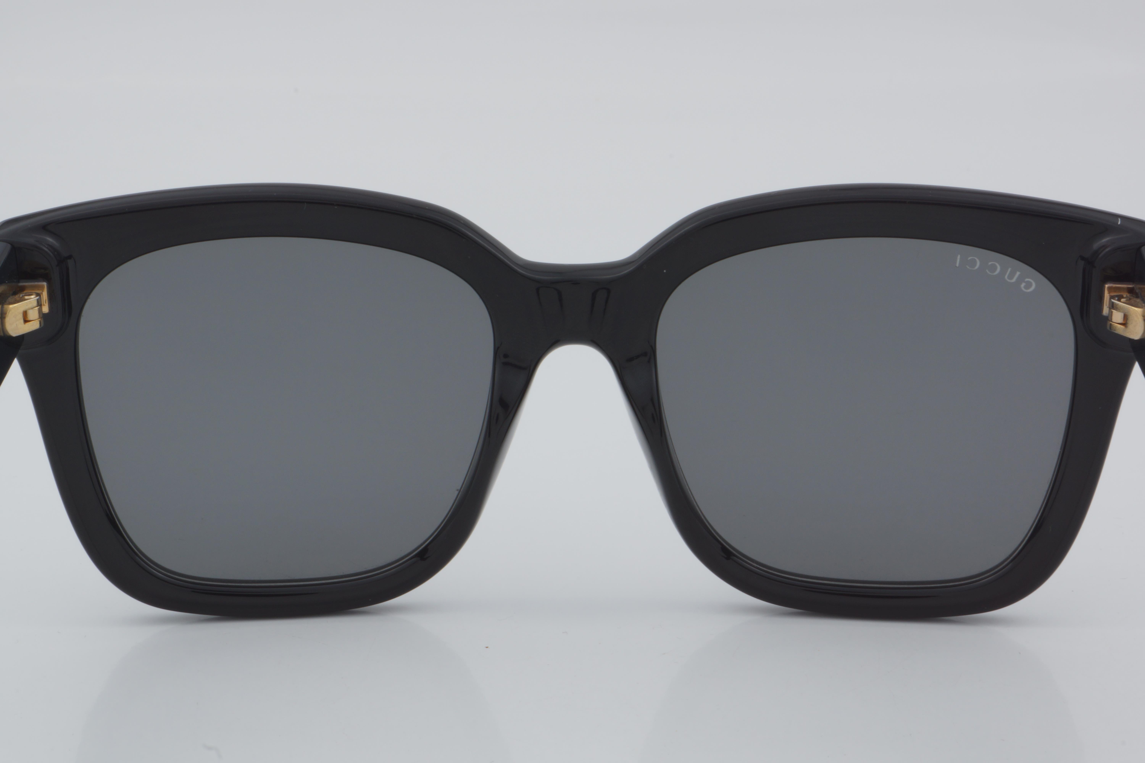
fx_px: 2624
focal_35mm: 82
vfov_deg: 16.6
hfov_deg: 24.6
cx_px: 572
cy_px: 382
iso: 100
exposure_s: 1/4
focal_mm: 55
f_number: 32
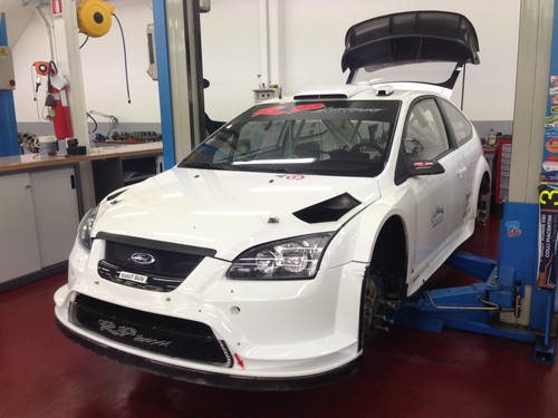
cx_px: 279
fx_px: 532
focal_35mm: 33
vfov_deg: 42.9
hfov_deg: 55.4
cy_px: 209
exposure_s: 1/40
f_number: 2.4
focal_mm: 4.13
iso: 50
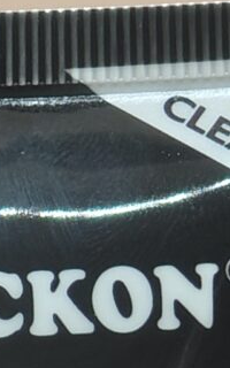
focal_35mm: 593
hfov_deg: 2.2
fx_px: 5947
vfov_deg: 3.5
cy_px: 629
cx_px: -440
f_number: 2.55
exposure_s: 1/50
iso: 122
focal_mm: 13.3
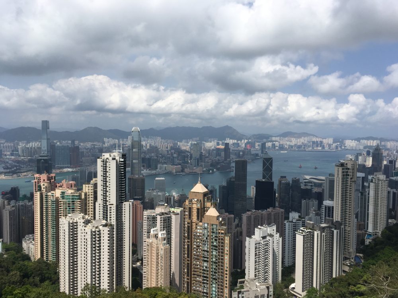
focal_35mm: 29
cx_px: 199
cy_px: 149
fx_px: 333
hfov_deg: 61.7
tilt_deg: -4.3
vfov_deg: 48.2
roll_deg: -0.7
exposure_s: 1/2404
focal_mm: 4.15
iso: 25
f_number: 2.2
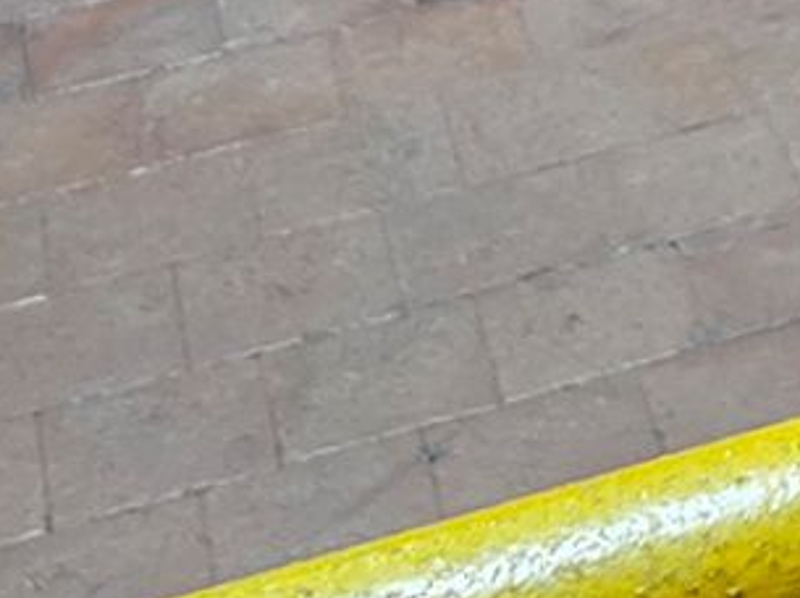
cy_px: -779
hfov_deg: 11.4
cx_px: 1755
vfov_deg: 9.0
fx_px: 3486
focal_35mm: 151
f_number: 1.8
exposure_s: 1/100
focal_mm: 5.4
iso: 1000
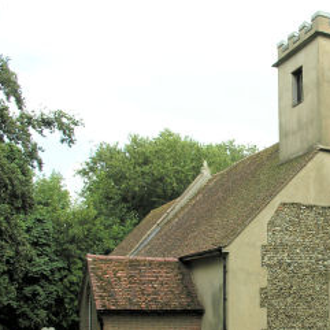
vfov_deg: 28.8
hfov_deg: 27.7
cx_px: 312
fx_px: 636
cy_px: 235
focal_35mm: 59
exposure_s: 1/124
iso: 50
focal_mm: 8.9
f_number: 5
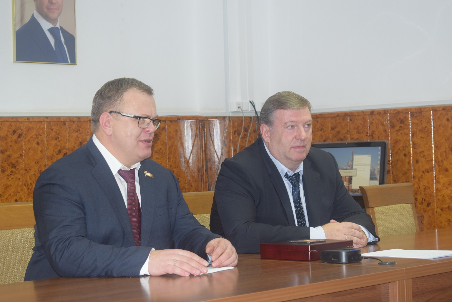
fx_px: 1036
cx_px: 226
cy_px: 151
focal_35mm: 82
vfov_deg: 16.6
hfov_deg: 24.6
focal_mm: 55
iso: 800
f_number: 5.6
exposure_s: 1/30
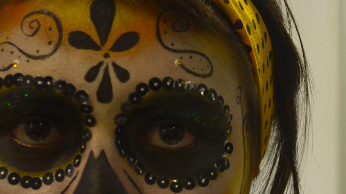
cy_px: 203
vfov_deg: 9.1
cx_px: 230
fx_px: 1211
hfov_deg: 16.2
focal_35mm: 132
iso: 400
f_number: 5.3
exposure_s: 1/40
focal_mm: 40
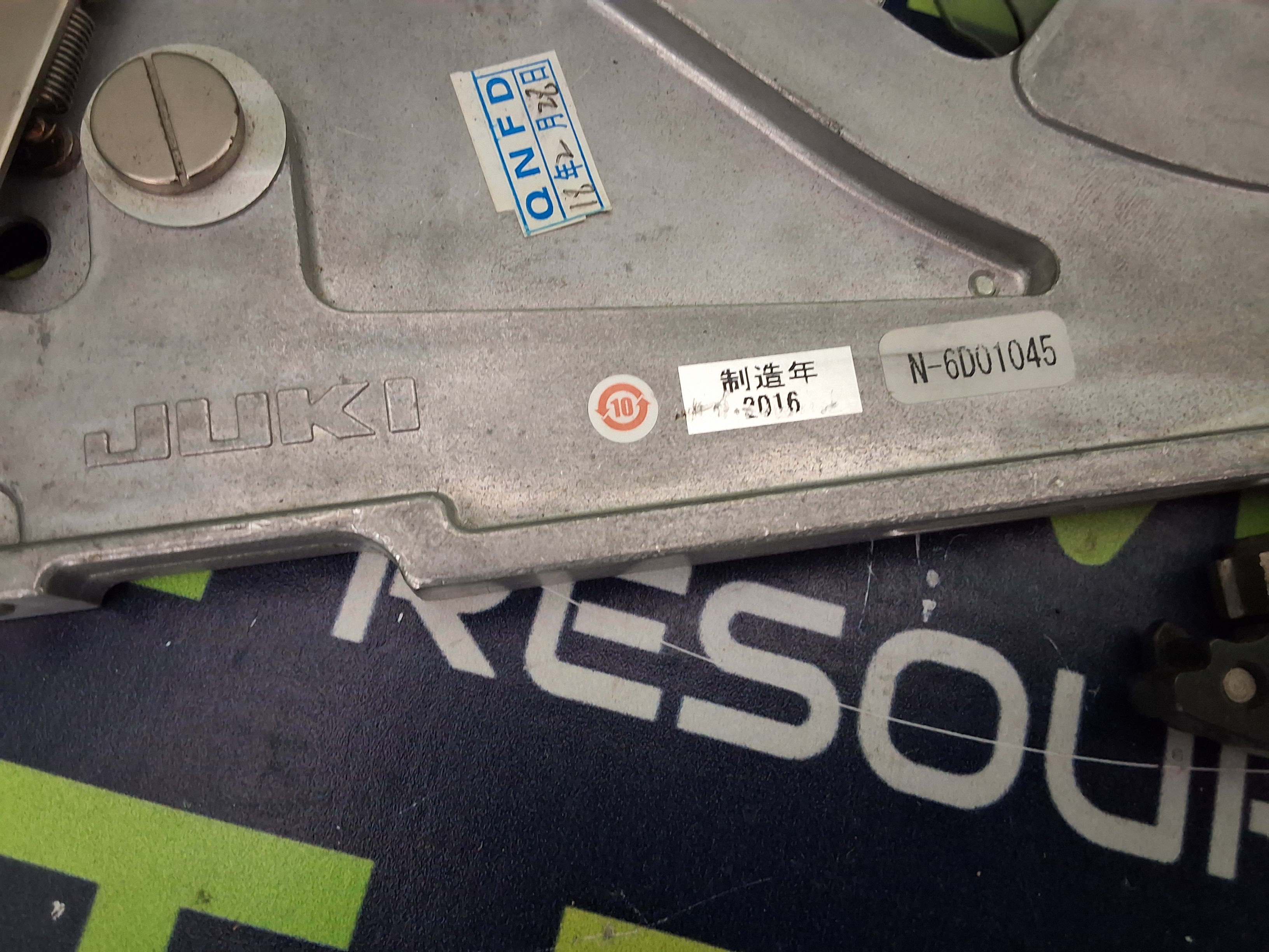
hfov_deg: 63.4
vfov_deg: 49.7
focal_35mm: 28
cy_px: 476
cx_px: 634
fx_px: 1026
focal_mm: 2.91
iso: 400
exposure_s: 1/20
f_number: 1.9
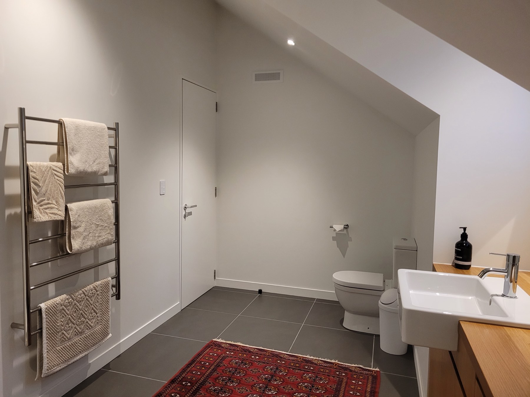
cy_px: 198
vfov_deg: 53.1
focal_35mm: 26
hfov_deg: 67.3
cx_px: 265
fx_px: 398
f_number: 1.8
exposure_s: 1/100
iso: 250
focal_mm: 5.4
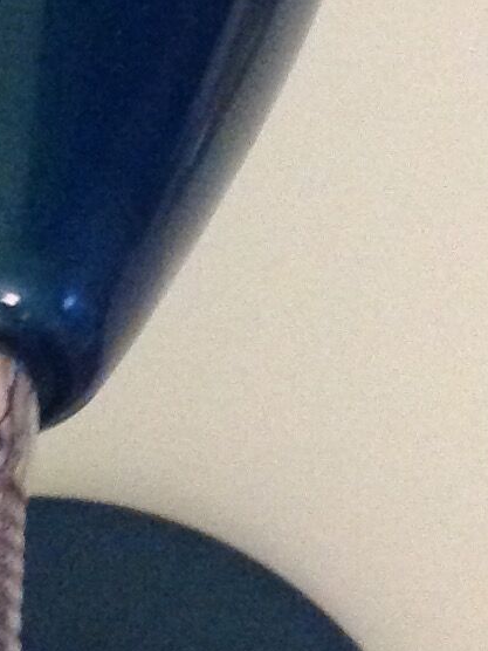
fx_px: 3064
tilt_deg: -62.9
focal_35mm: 163
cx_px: -92
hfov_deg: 9.0
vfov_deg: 12.1
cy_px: 261
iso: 500
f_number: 2.4
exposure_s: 1/17
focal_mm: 4.28
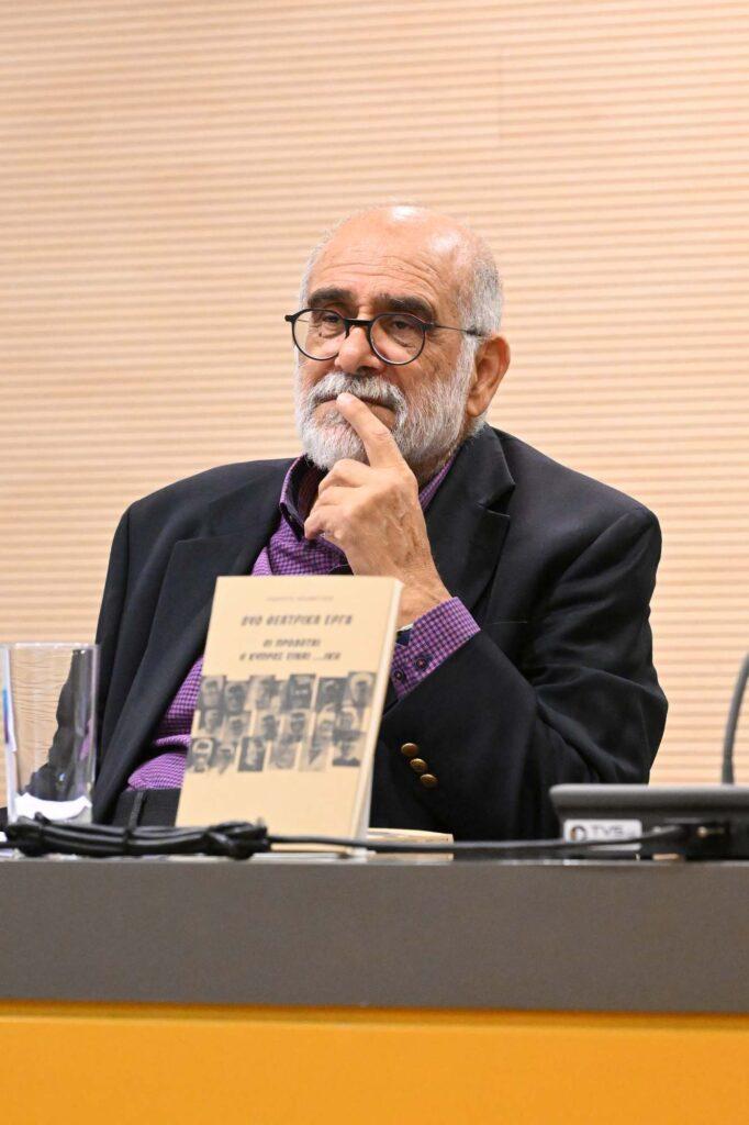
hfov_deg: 7.6
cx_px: 374
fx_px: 5621
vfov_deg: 11.4
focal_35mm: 180
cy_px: 562
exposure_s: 1/160
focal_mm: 120
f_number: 5.6
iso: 10000
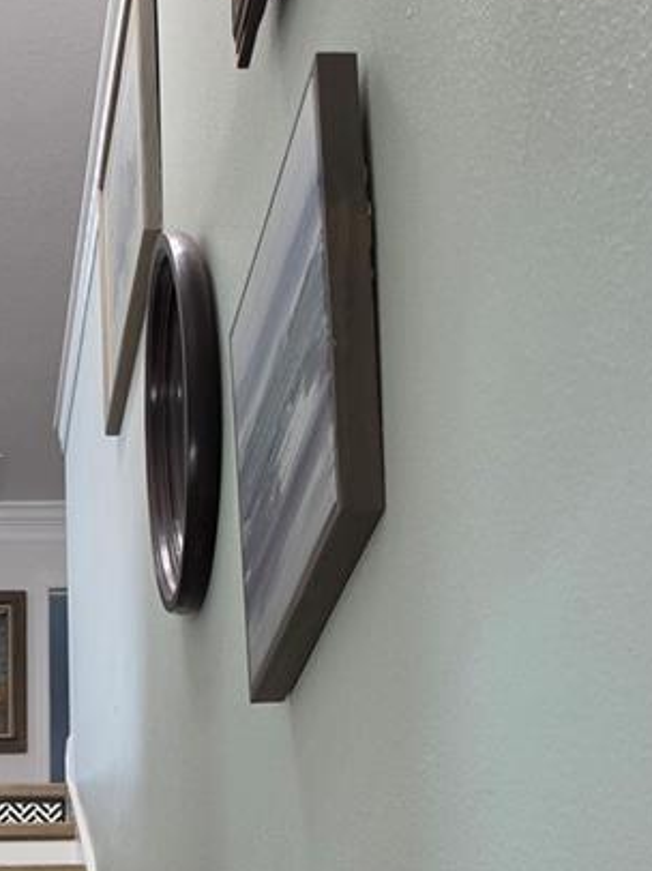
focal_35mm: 68
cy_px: 1118
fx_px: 1710
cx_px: -71
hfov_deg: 20.5
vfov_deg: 25.0
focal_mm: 6.5
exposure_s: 1/120
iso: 200
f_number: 1.4
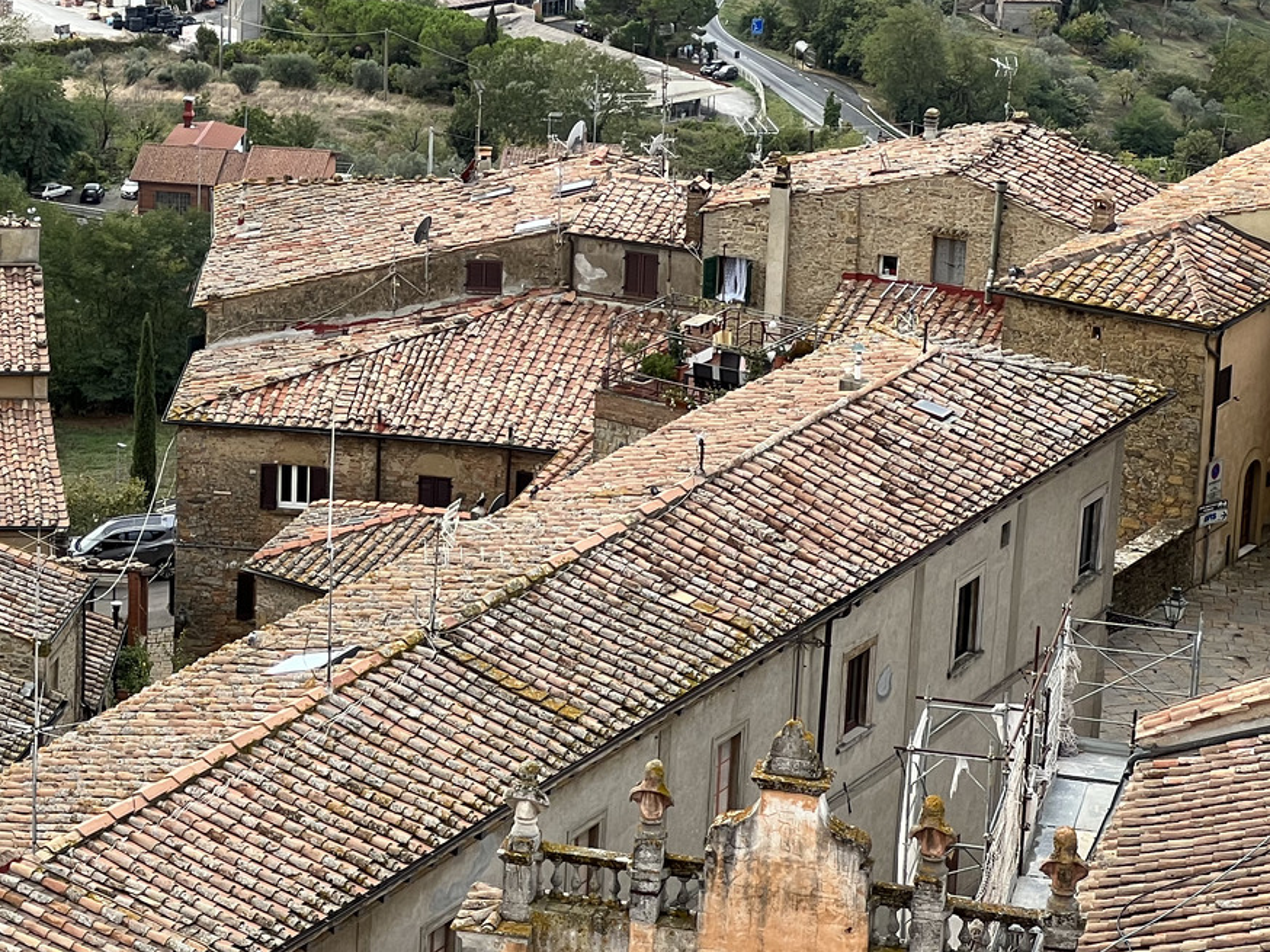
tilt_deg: -17.4
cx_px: 151
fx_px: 5172
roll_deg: -1.1
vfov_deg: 10.5
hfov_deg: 13.9
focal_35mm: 141
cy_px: 359
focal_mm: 9
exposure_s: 1/183
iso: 32
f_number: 2.8
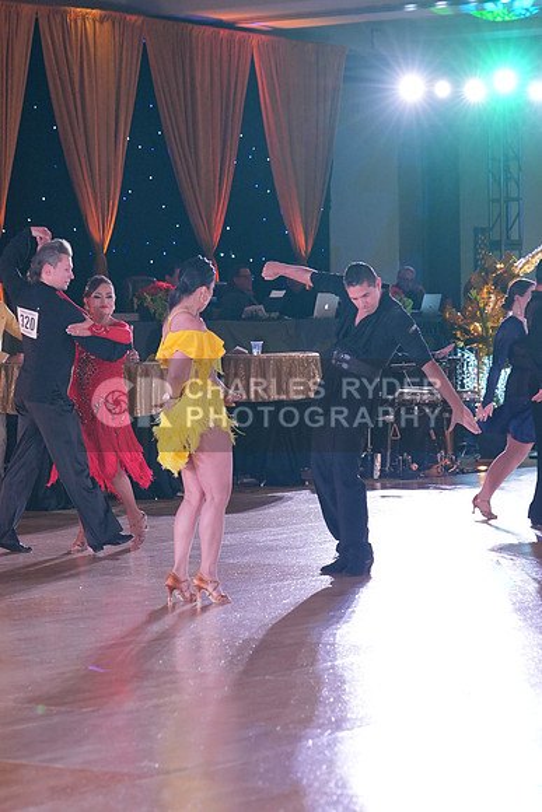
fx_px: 2595
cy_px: 406
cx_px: 271
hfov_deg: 11.9
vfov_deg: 17.8
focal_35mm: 115
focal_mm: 77
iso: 2000
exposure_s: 1/400
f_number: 4
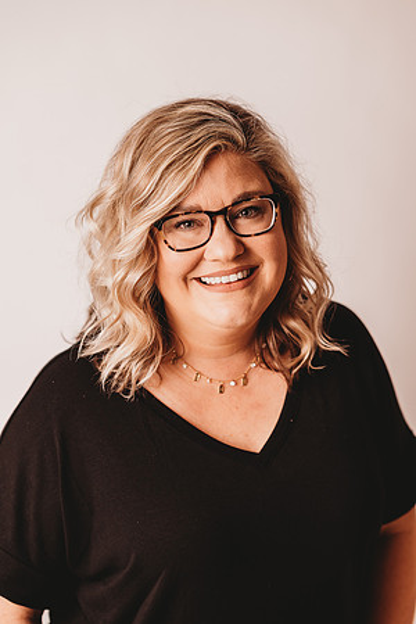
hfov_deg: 16.1
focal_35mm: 85
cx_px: 208
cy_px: 312
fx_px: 1473
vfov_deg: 23.9
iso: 100
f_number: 2.5
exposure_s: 1/160
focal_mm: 85
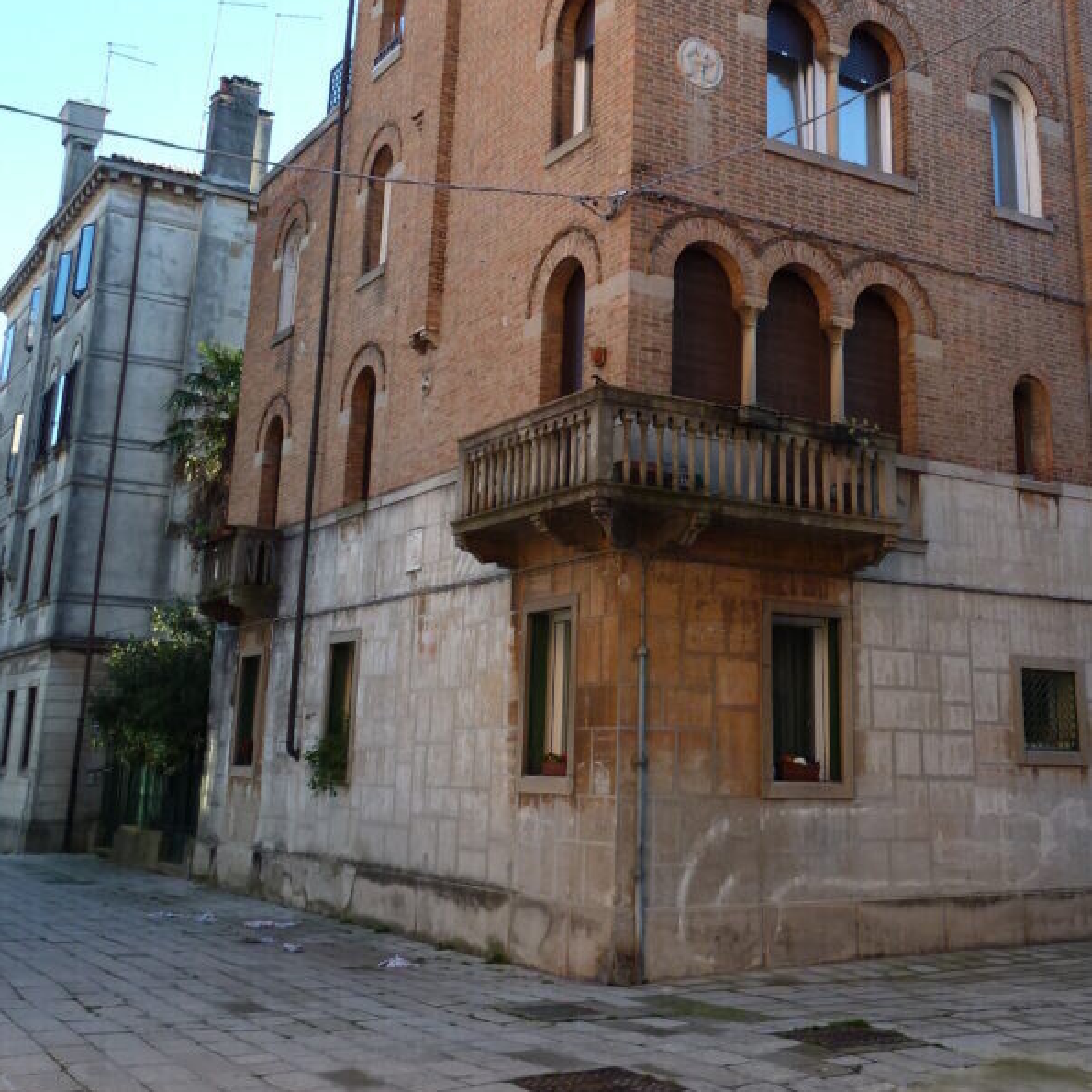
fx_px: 1356
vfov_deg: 43.3
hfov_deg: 43.7
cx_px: 628
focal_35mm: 38
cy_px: 365
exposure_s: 1/100
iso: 80
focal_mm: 4.1
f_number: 3.5
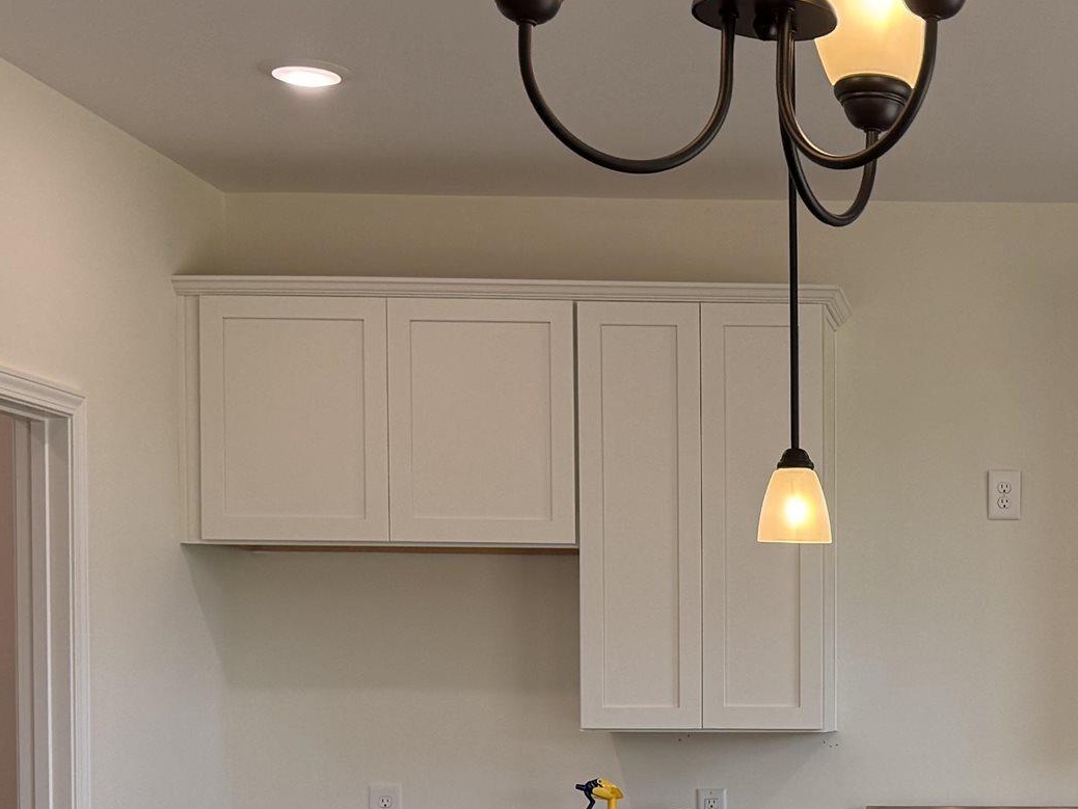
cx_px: 1061
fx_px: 2212
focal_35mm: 71
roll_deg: -0.4
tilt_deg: -1.6
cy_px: 738
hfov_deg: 26.1
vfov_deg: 20.3
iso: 100
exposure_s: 1/322
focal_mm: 6.76
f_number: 1.78
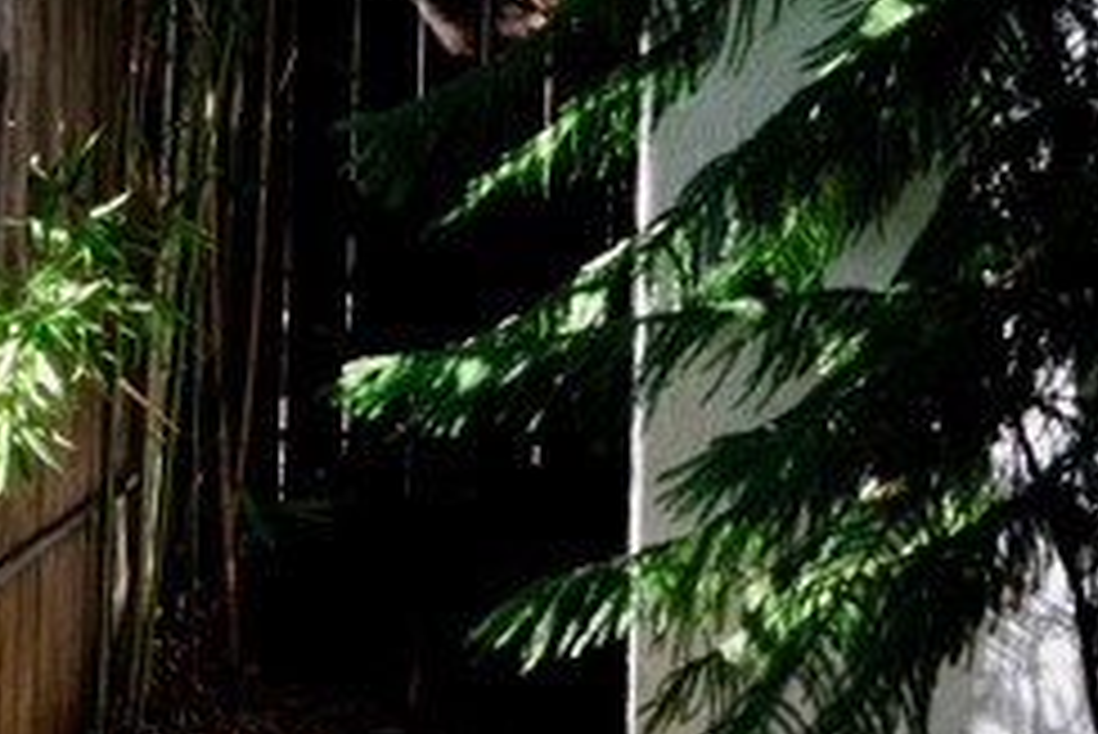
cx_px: -243
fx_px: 2960
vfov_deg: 14.1
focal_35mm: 97
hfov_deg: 19.7
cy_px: 279
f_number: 14
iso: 2500
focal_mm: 24.8
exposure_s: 1/56
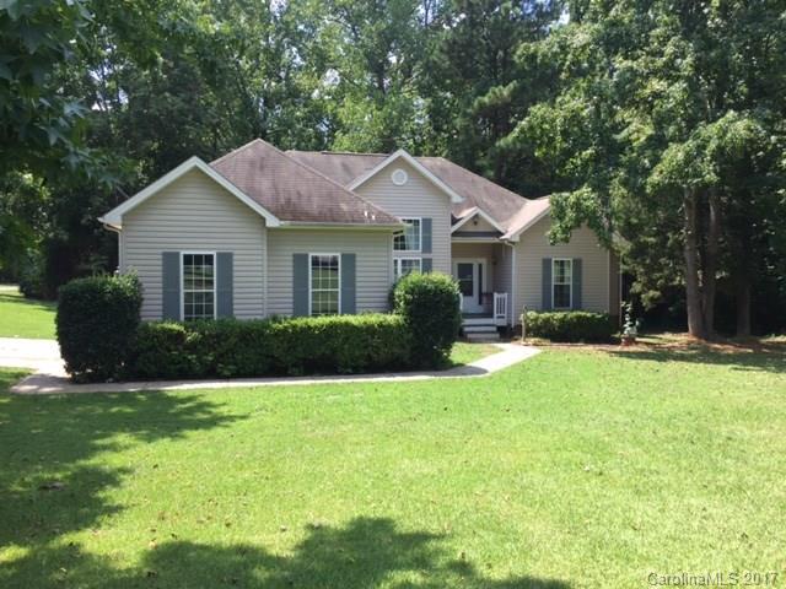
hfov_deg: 61.7
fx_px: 658
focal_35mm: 29
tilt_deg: -2.4
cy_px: 294
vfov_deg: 48.2
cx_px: 393
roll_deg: -1.0
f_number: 2.2
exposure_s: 1/573
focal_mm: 4.15
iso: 32
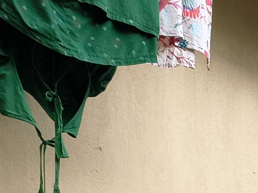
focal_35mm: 146
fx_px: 1088
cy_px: 492
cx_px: 567
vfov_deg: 9.0
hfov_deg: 11.7
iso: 110
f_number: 1.8
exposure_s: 1/100
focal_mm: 5.56
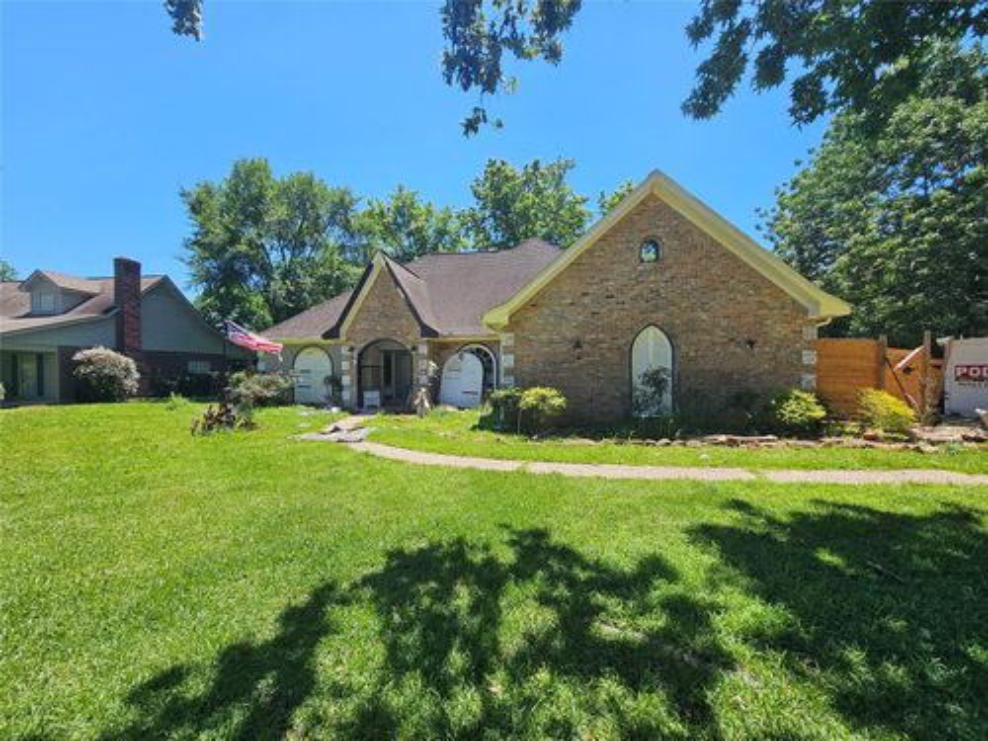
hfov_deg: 106.2
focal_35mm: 13
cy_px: 370
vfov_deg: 89.9
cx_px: 494
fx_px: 371
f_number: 2.2
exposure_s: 1/1321
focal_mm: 2.2
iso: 50
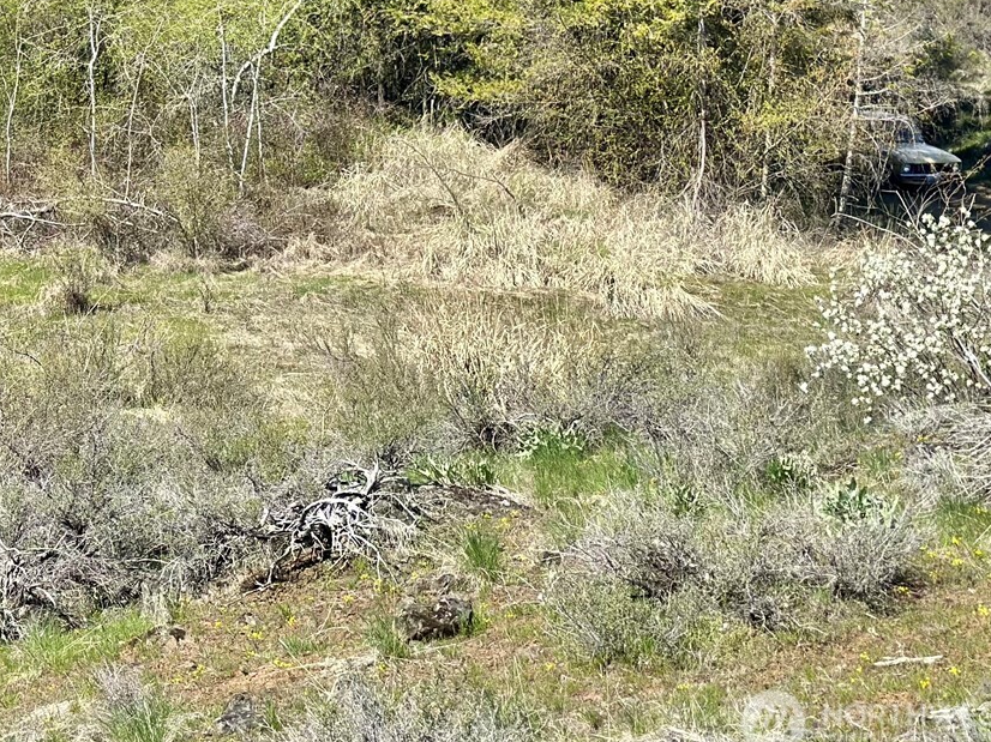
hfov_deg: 20.6
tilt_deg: -2.3
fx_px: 2662
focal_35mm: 93
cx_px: 92
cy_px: 52
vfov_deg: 15.7
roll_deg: +1.3
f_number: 1.78
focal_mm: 6.86
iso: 100
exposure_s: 1/3155
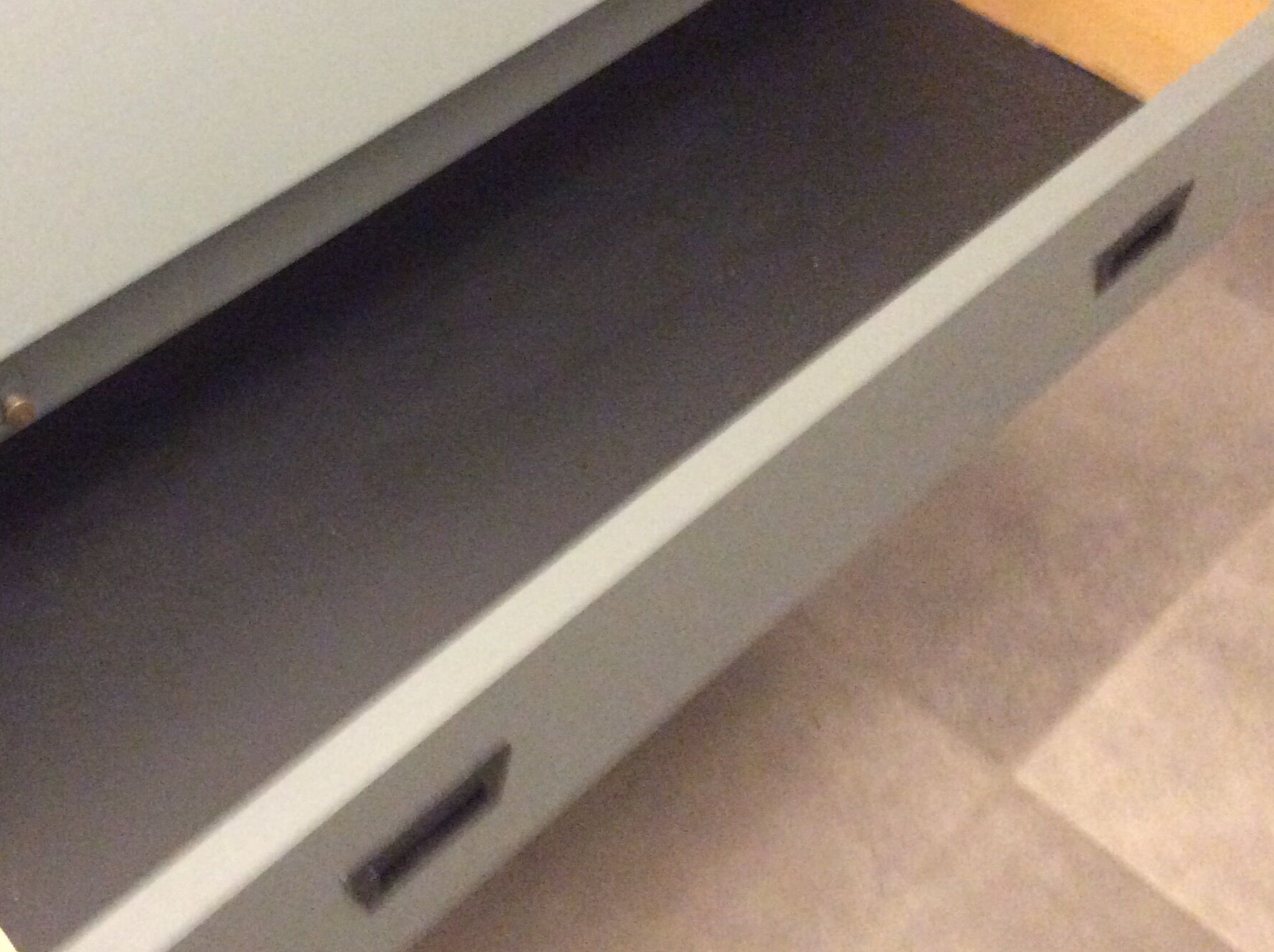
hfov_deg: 39.7
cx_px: 368
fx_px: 1727
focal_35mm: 47
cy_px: 314
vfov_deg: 30.6
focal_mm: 3.3
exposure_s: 1/17
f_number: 2.4
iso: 500
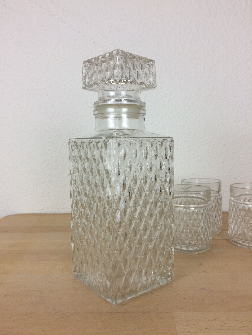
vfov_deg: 61.7
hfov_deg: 48.2
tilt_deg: -4.8
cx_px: 126
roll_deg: +2.2
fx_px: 281
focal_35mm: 29
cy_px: 168
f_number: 2.2
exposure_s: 1/100
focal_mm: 4.15
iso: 50
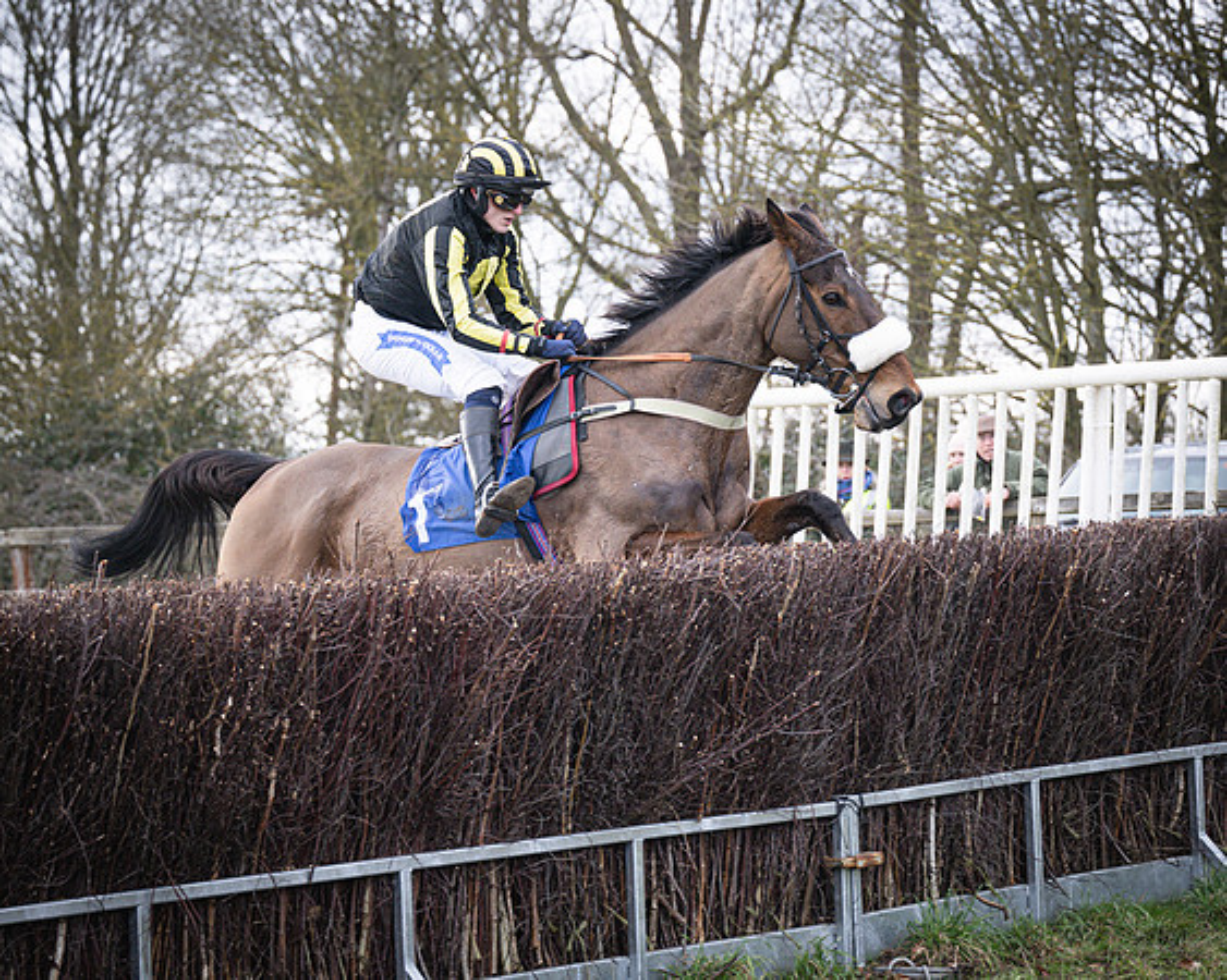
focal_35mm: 118
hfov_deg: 16.2
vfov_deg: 13.0
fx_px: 4295
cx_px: 737
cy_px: 490
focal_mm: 70
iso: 400
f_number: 2.8
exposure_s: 1/1600
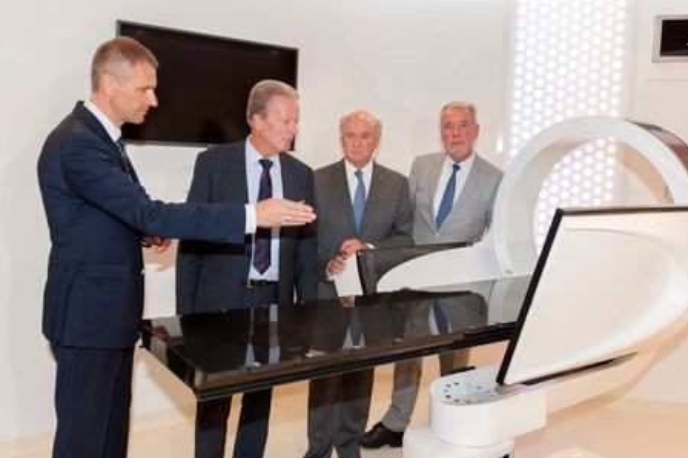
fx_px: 611
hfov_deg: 58.7
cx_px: 330
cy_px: 214
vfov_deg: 41.0
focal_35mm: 32
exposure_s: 1/50
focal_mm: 28
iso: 640
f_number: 4
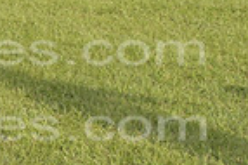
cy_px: -61
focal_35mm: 191
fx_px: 1314
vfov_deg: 7.1
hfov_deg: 10.2
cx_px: -186
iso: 125
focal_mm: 47
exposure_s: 1/250
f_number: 8
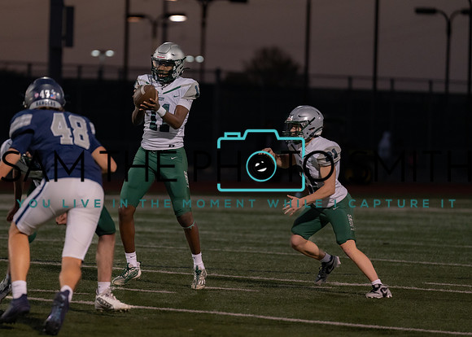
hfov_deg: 7.2
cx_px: 165
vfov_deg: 5.2
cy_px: 172
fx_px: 3742
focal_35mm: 279
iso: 2000
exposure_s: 1/1000
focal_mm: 200
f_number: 2.8
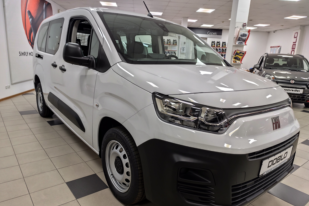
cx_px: 155
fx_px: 206
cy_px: 111
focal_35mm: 24
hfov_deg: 73.7
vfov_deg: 53.1
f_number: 1.65
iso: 320
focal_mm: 6.19
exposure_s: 1/25
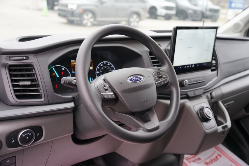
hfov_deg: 49.5
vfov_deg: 34.2
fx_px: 270
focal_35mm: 39
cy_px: 83
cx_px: 124
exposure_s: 1/60
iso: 250
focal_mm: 39
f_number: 4
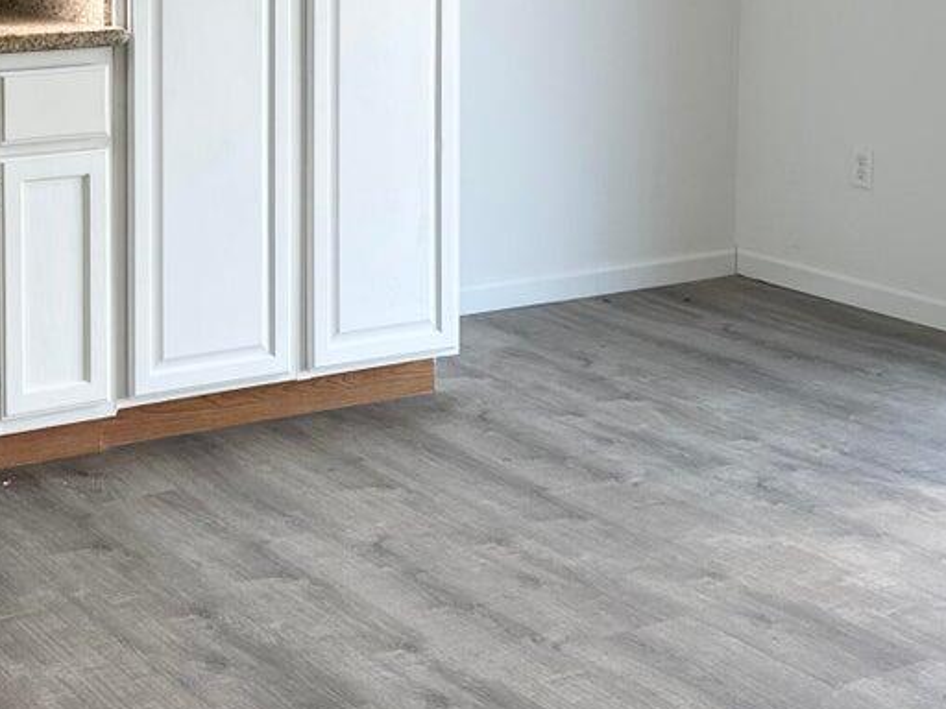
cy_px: -33
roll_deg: +0.0
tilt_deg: -3.5
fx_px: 1749
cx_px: 95
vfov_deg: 21.9
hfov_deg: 29.1
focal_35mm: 64
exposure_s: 1/304
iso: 80
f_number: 1.78
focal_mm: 6.86
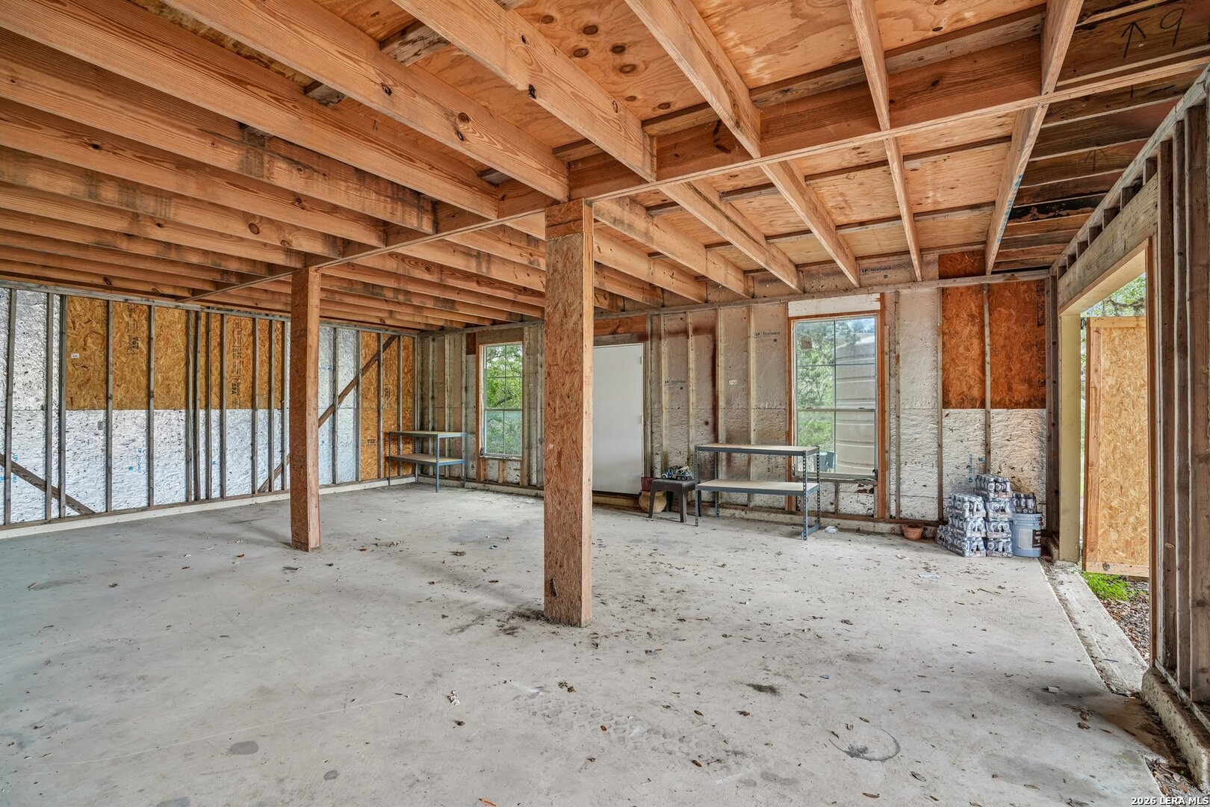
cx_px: 605
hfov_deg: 96.7
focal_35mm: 16
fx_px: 538
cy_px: 404
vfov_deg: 73.7
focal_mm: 16
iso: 200
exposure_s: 1/3.33
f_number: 8
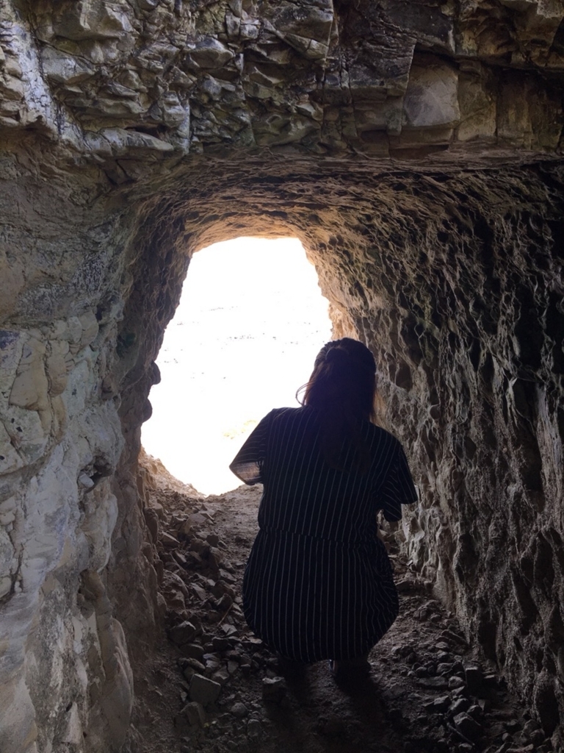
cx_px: 282
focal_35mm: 29
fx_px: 630
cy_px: 376
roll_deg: +1.6
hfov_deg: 48.2
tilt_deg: -9.3
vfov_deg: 61.7
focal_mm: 4.15
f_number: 2.2
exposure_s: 1/120
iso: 40
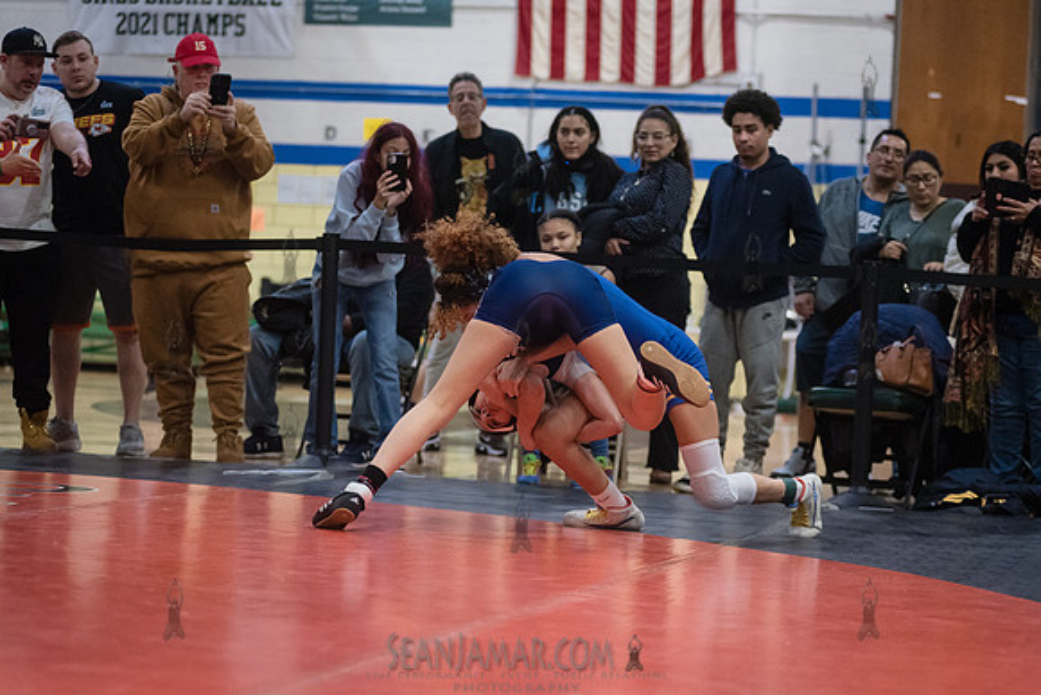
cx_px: 520
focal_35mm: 100
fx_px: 2892
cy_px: 348
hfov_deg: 20.4
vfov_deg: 13.7
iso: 8000
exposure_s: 1/500
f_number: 3.5
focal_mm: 100
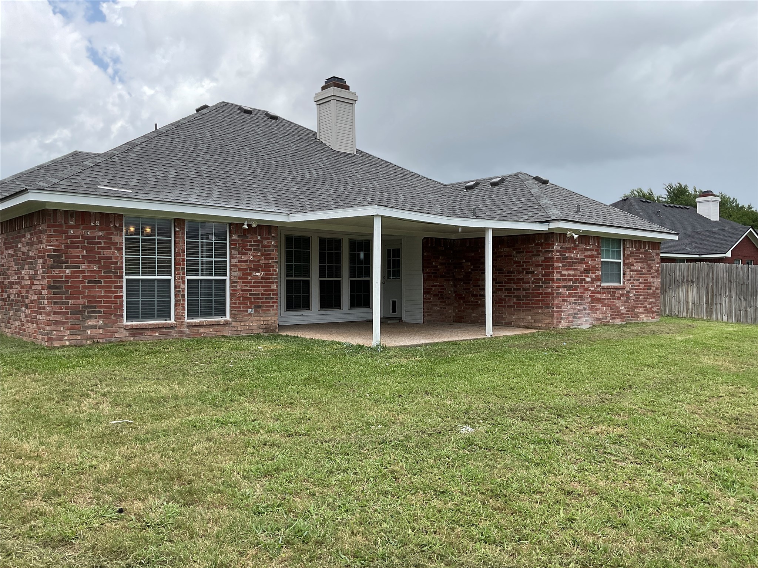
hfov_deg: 61.7
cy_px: 284
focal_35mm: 29
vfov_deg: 48.2
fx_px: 635
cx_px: 379
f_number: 1.8
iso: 16
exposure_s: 1/1984
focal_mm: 3
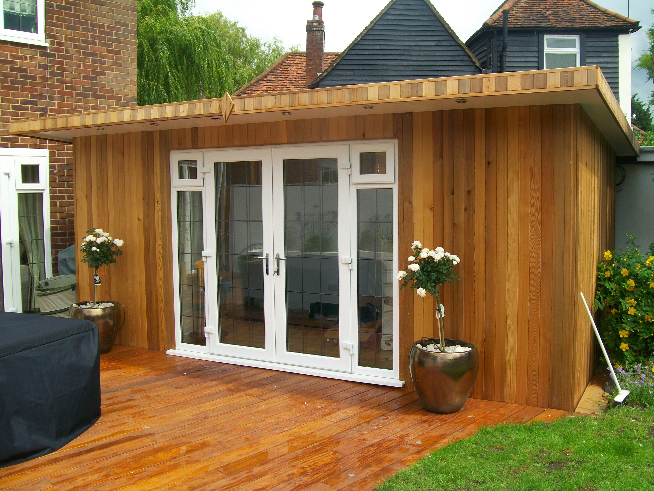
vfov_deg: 41.8
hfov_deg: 54.0
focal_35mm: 34
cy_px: 246
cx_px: 327
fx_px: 642
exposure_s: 1/250
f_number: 4.9
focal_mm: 6.1
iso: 64
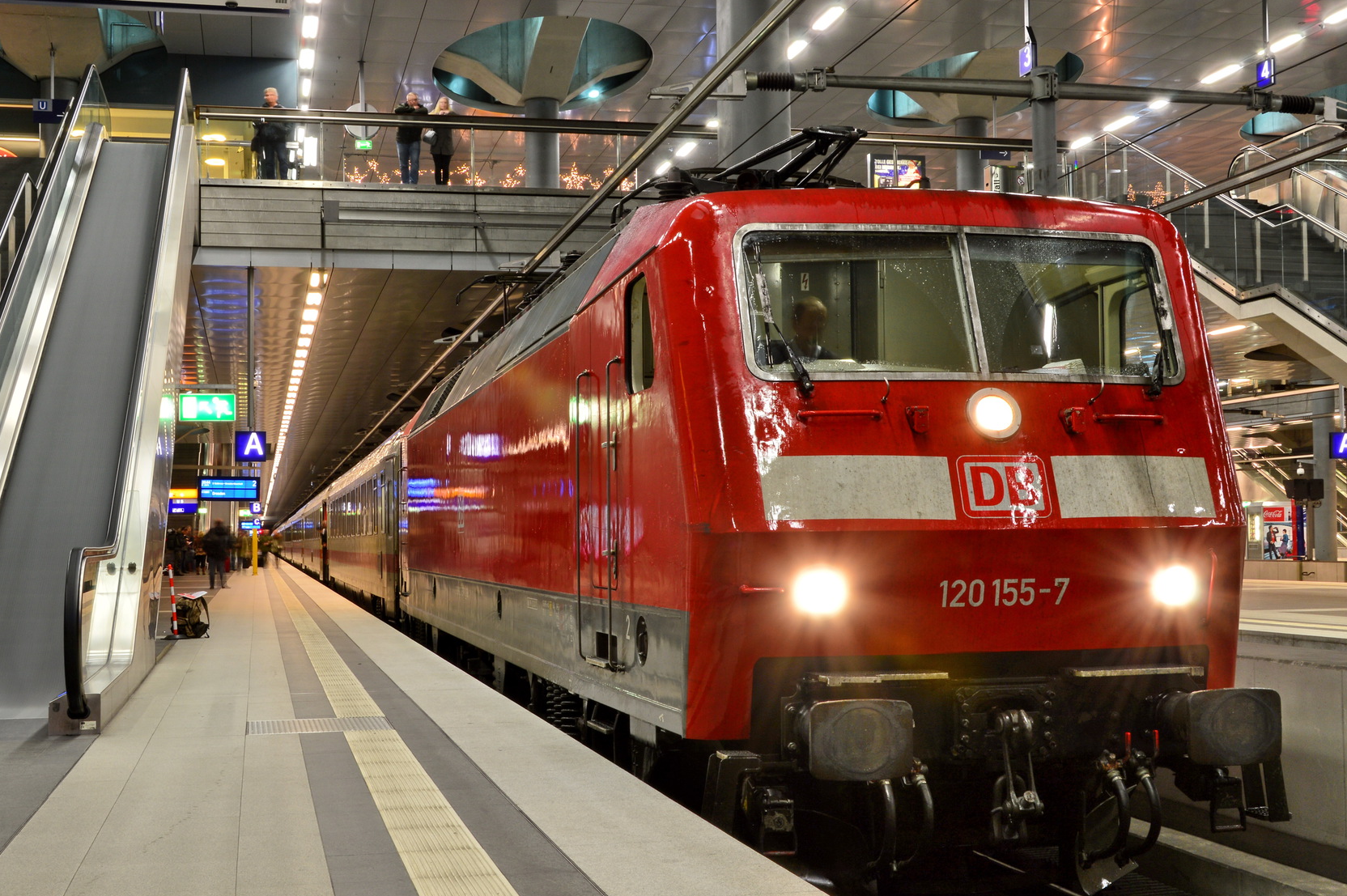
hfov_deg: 43.6
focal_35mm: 45
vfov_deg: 29.8
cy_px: 473
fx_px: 1683
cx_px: 661
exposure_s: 4
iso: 100
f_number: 18
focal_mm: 26
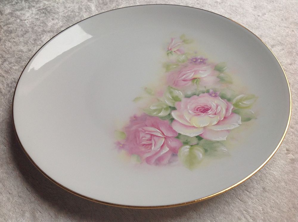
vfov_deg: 40.6
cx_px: 149
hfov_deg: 52.7
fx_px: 301
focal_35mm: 35
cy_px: 111
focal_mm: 4.28
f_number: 2.4
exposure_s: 1/120
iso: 80
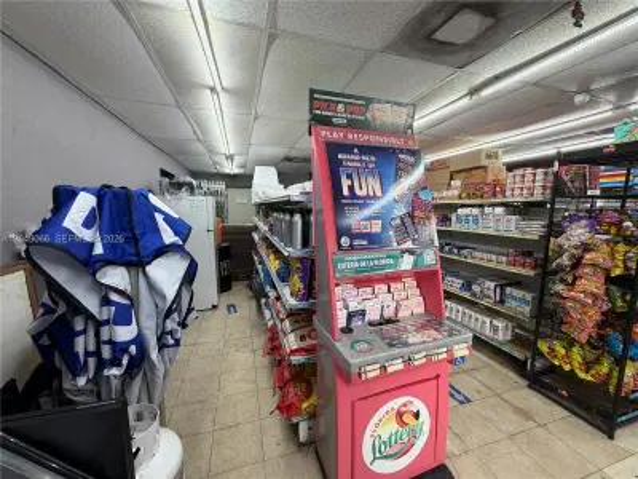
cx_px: 319
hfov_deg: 102.1
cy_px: 240
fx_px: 258
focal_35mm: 14
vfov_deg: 85.7
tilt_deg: -6.2
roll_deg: +0.0
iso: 160
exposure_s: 1/120
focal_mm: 2.22
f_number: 2.2
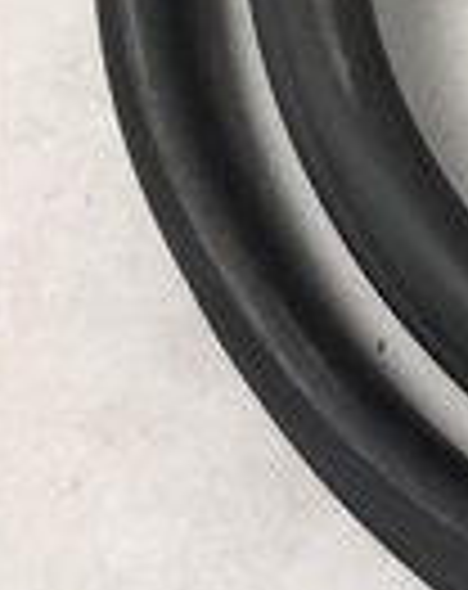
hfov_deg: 9.7
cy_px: -131
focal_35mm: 134
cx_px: 1238
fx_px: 2331
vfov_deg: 14.0
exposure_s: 1/33
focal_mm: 4
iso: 40
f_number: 1.8
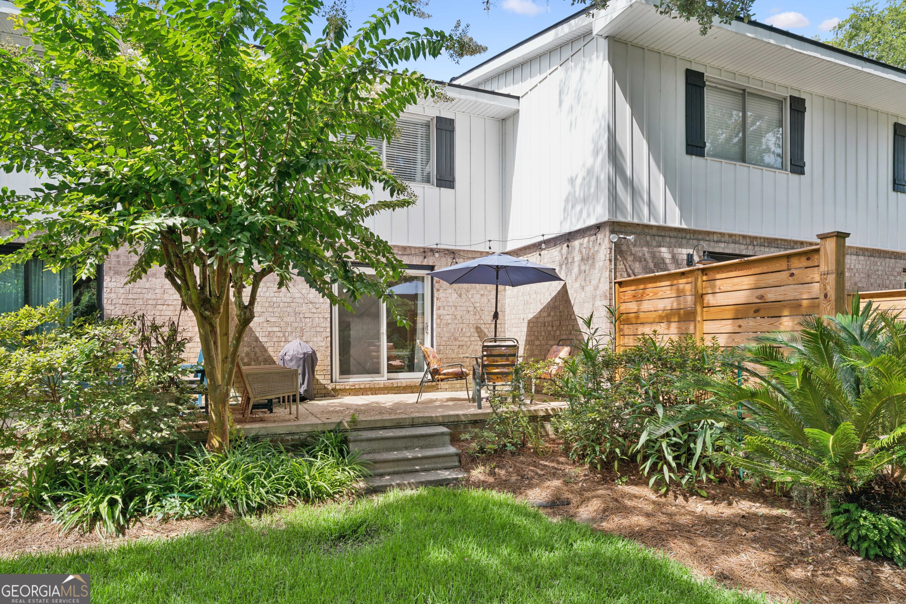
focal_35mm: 21
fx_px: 529
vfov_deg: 59.5
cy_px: 302
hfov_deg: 81.2
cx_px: 453
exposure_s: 1/250
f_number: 8
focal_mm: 21
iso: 250
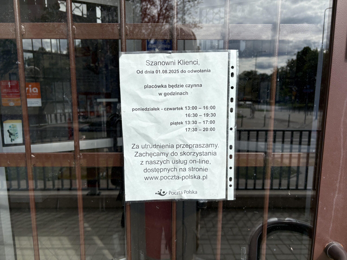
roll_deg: +0.1
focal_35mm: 26
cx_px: 174
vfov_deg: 53.1
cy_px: 130
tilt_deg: -8.8
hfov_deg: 67.3
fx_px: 261
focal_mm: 5.96
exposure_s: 1/3831
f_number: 1.6
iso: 50
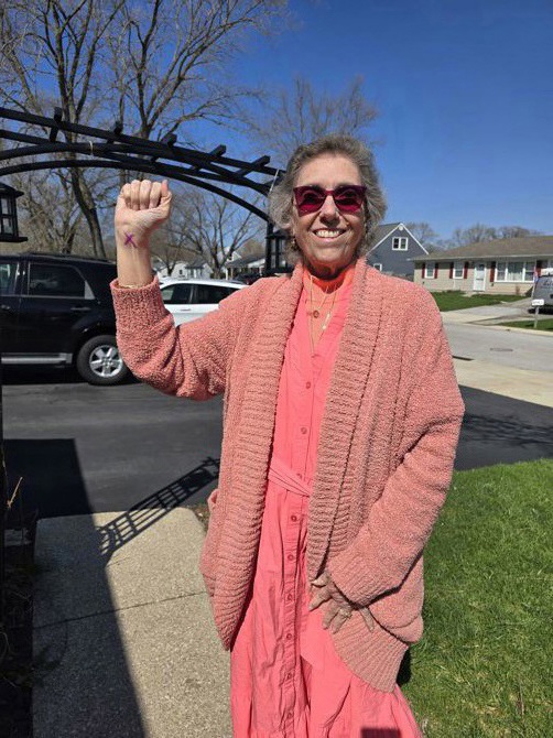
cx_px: 276
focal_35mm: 23
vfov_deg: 73.9
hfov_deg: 58.8
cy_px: 369
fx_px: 490
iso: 12
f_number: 1.7
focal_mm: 6.3
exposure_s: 1/1265
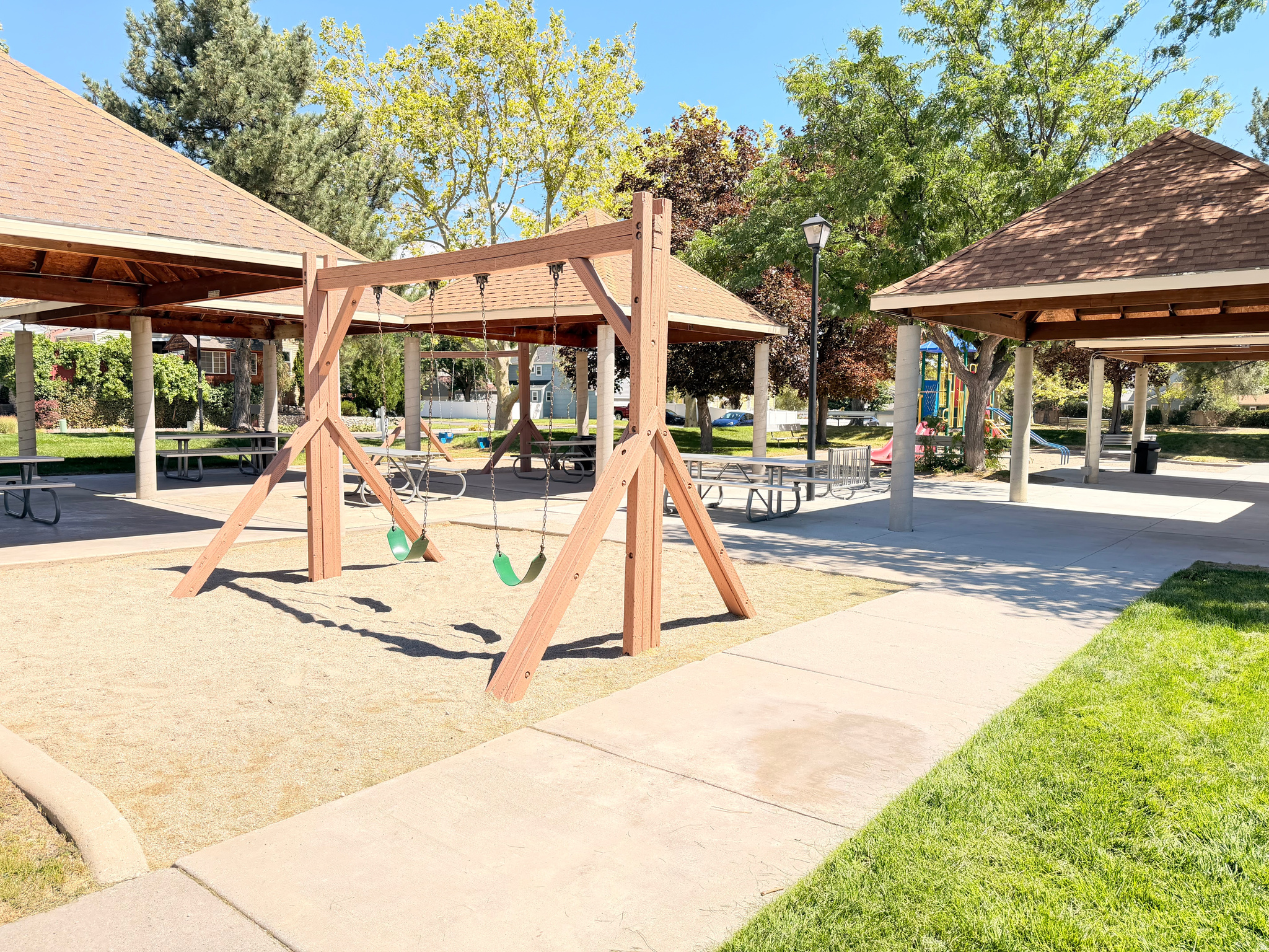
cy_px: 476
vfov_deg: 56.8
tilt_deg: -4.4
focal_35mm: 24
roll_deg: -0.2
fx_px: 880
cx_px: 634
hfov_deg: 71.6
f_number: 1.78
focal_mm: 6.76
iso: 100
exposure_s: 1/1522
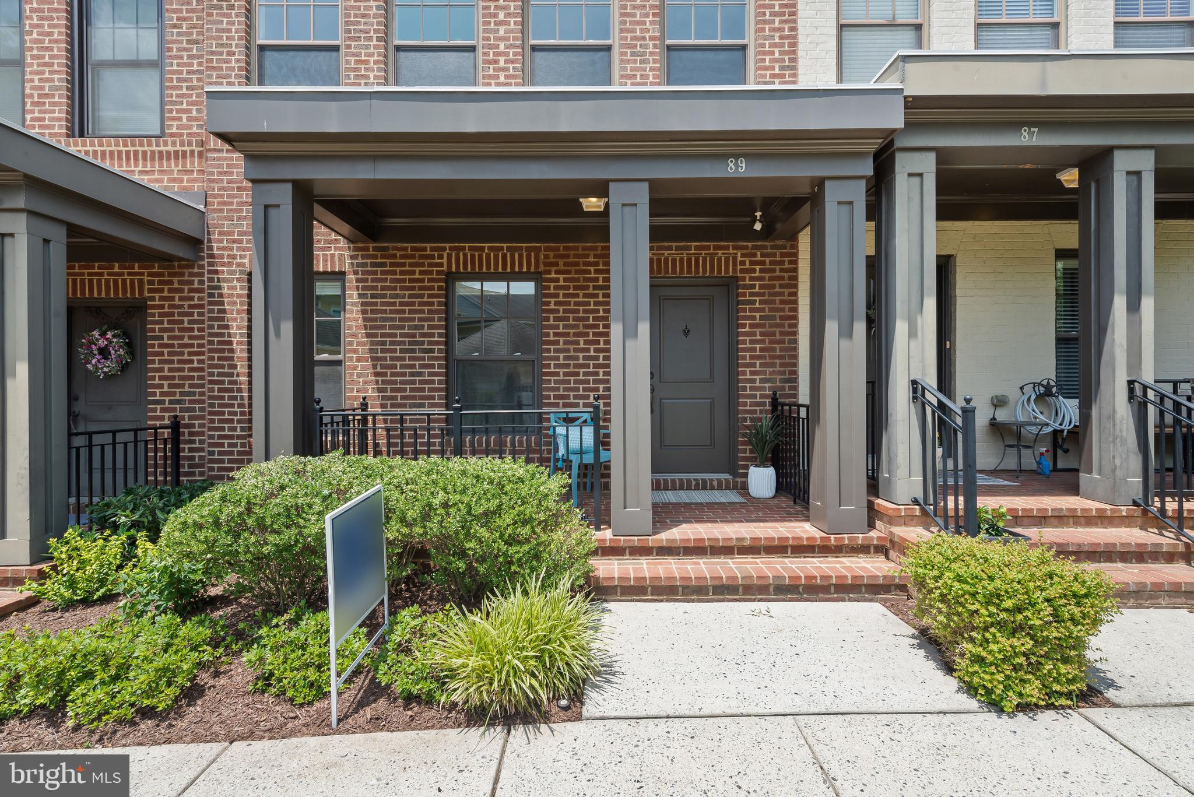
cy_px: 398
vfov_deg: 73.8
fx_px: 531
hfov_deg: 96.7
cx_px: 597
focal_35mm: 16
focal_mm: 16
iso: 100
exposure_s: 1/30
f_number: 10
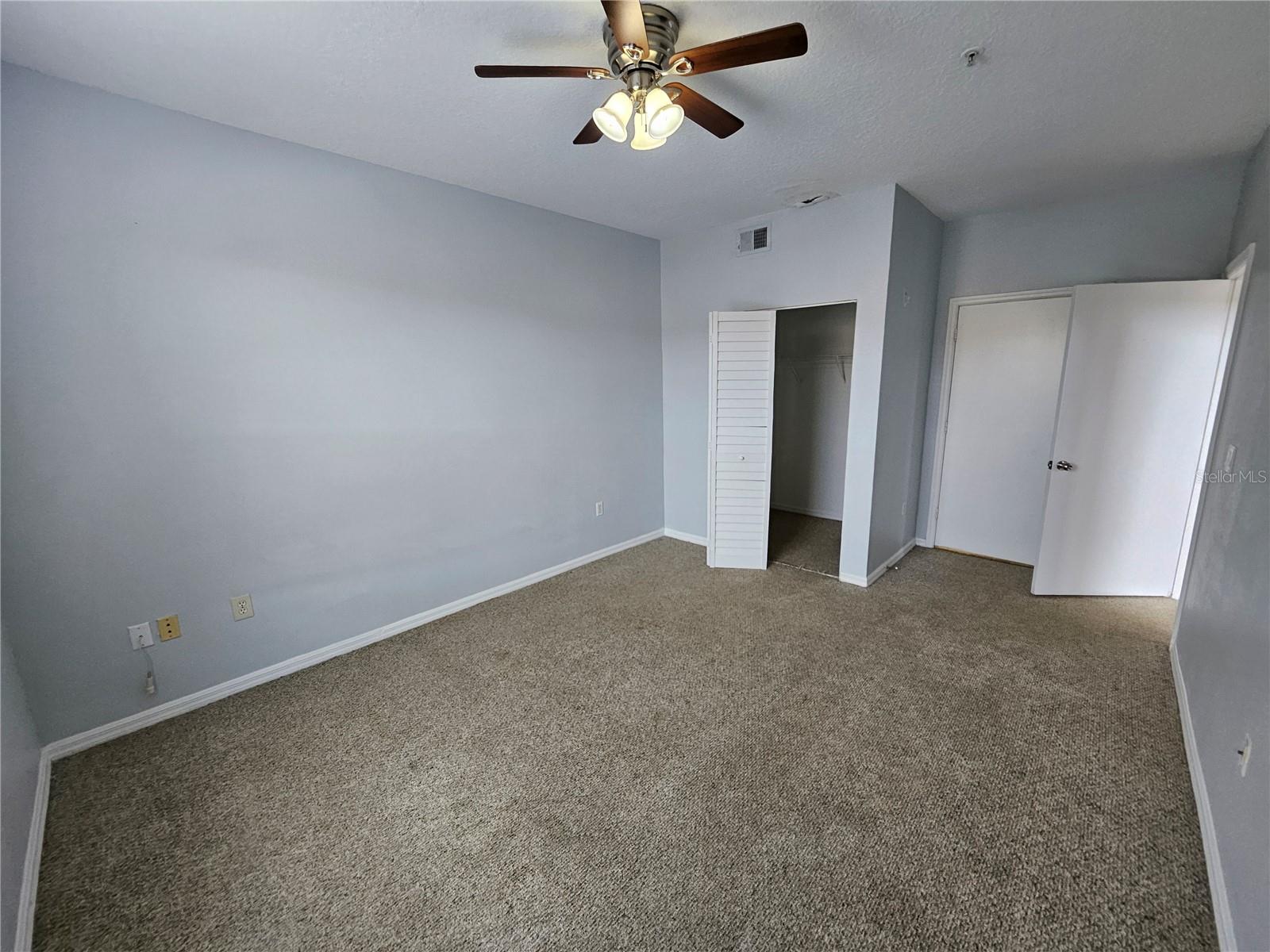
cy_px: 476
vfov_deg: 89.9
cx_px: 635
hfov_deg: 106.2
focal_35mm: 13
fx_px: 477
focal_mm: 1.7
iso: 125
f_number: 2.2
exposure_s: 1/60
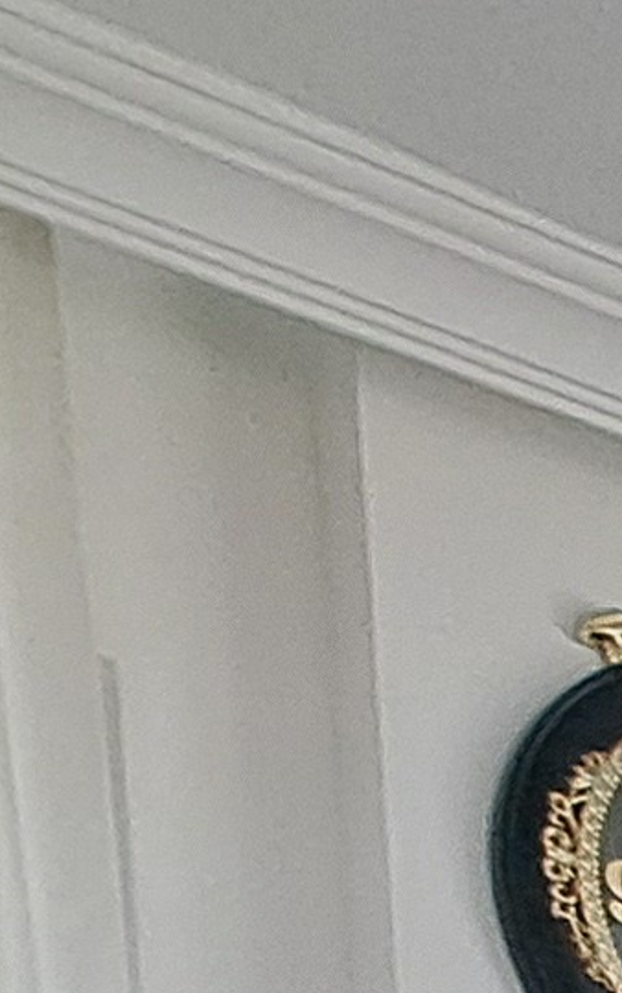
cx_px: 2770
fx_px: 2764
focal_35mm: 102
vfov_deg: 13.1
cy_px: 2598
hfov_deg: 7.2
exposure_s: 1/50
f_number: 2.2
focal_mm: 1.74
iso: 50
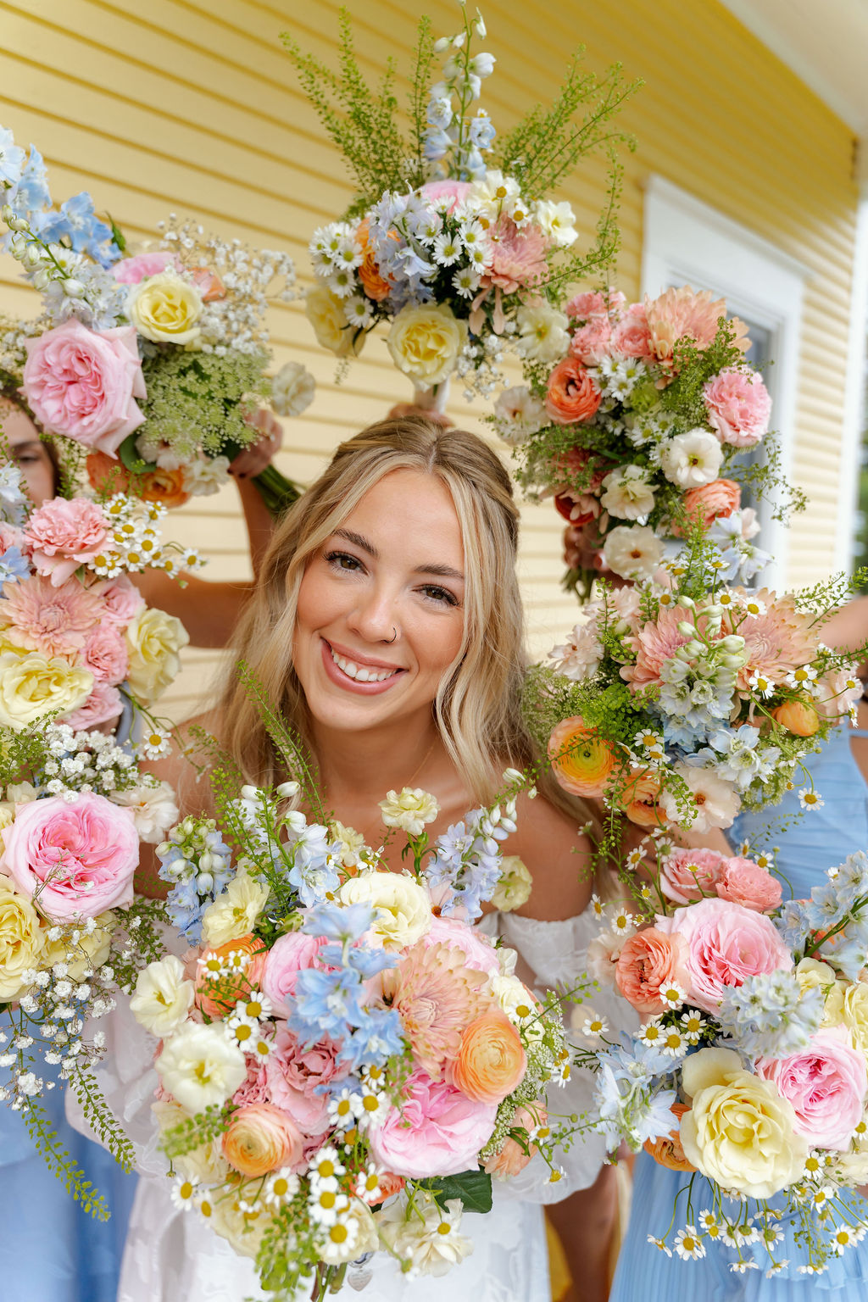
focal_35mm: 27
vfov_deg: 67.6
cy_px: 651
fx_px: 973
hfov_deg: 48.1
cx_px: 434
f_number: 2.8
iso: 200
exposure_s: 1/640
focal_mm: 26.9
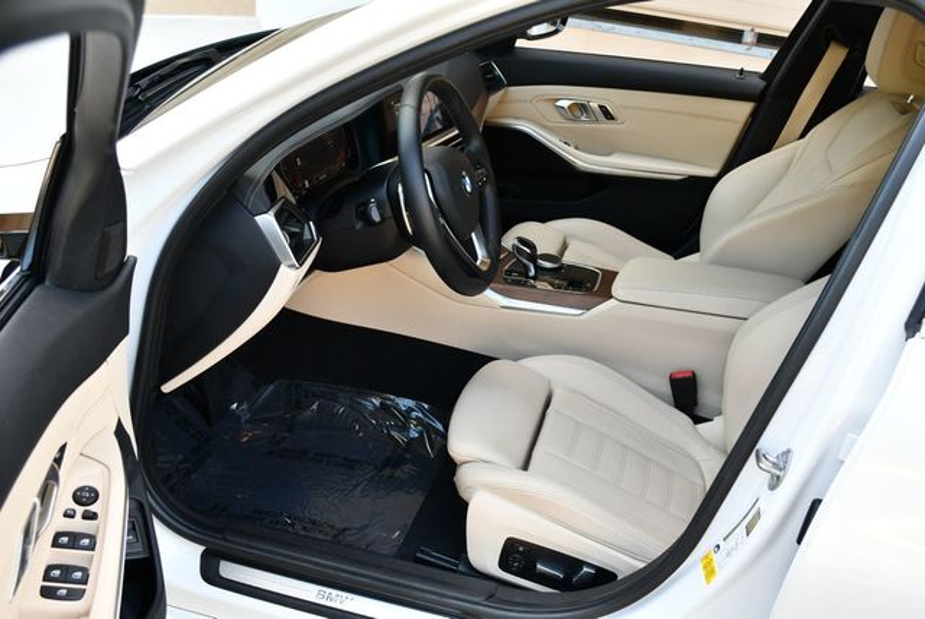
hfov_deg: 53.1
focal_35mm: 36
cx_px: 462
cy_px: 310
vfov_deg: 36.9
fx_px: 926
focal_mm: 18
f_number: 4
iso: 400
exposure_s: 1/250
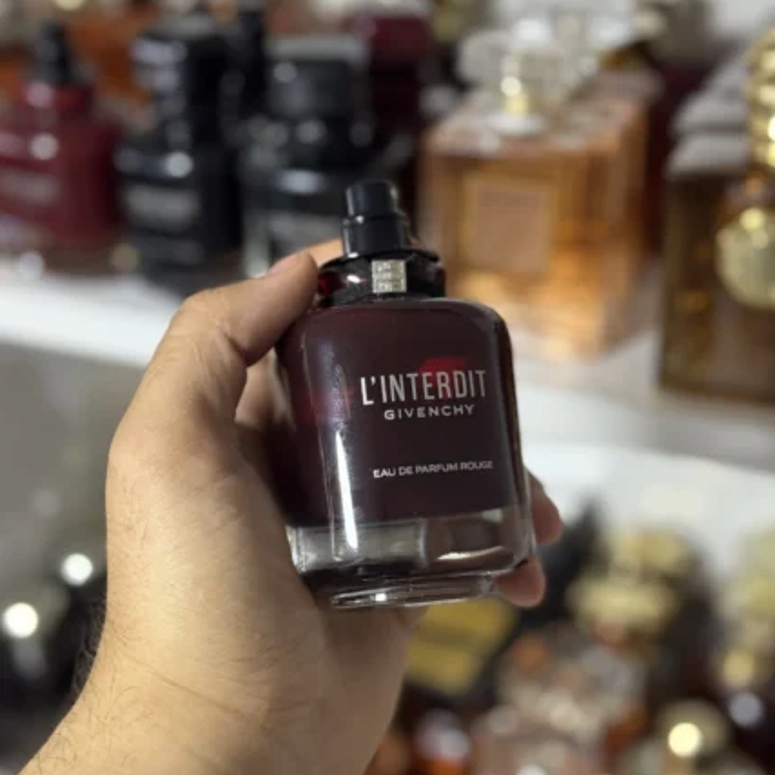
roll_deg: +1.3
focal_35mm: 57
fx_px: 1444
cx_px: 388
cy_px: 407
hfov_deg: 30.0
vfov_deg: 30.0
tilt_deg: -27.8
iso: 250
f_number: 1.78
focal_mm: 6.76
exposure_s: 1/50
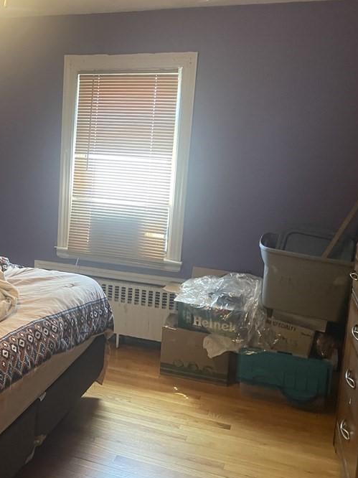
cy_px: 229
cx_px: 57
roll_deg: -1.2
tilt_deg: -7.2
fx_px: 552
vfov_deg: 46.8
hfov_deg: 34.5
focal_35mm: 40
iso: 400
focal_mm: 4.2
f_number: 1.6
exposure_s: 1/40
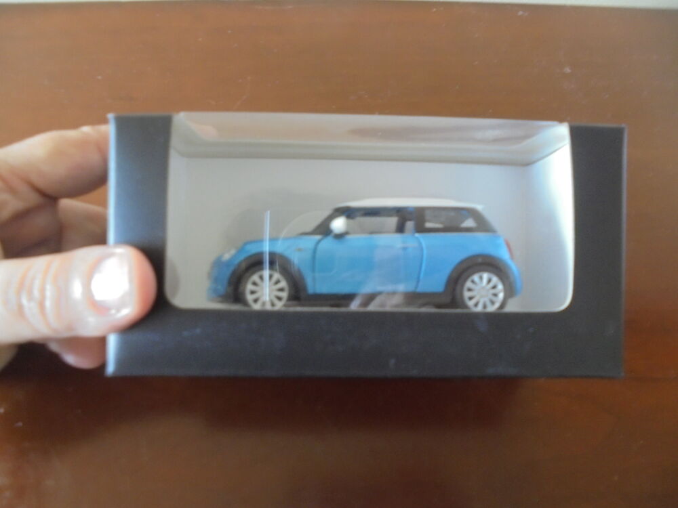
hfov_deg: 67.3
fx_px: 509
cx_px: 339
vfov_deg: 53.1
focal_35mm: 26
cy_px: 254
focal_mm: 4.6
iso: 400
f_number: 3.5
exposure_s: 1/10
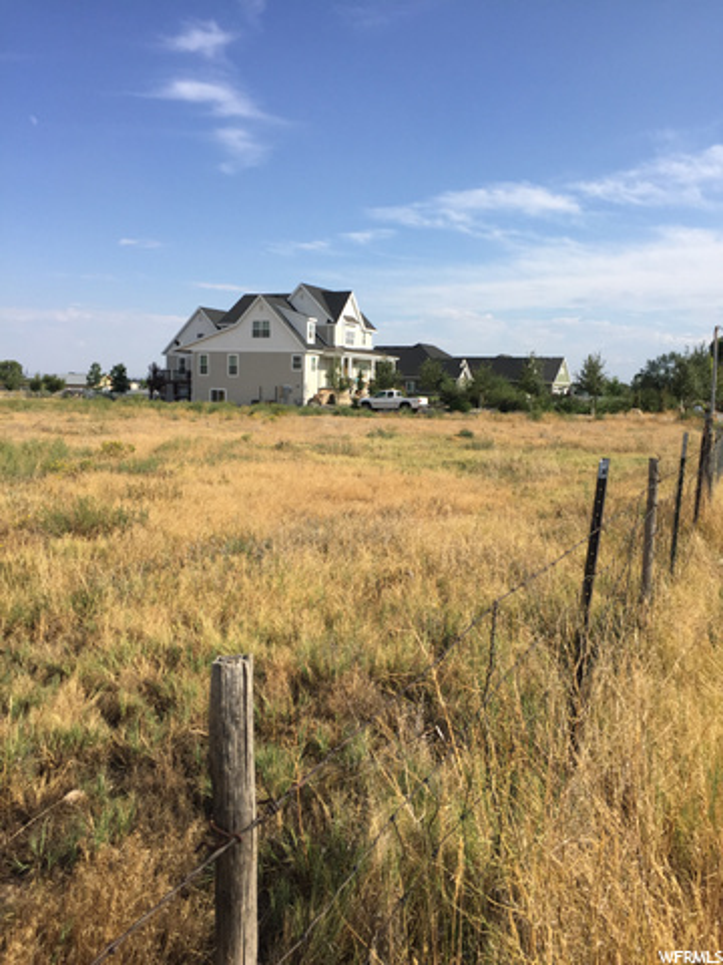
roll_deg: -2.2
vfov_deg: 61.7
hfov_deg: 48.2
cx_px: 362
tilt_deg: -7.9
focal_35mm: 29
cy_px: 482
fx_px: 808
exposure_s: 1/2198
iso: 32
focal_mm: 4.15
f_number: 2.2
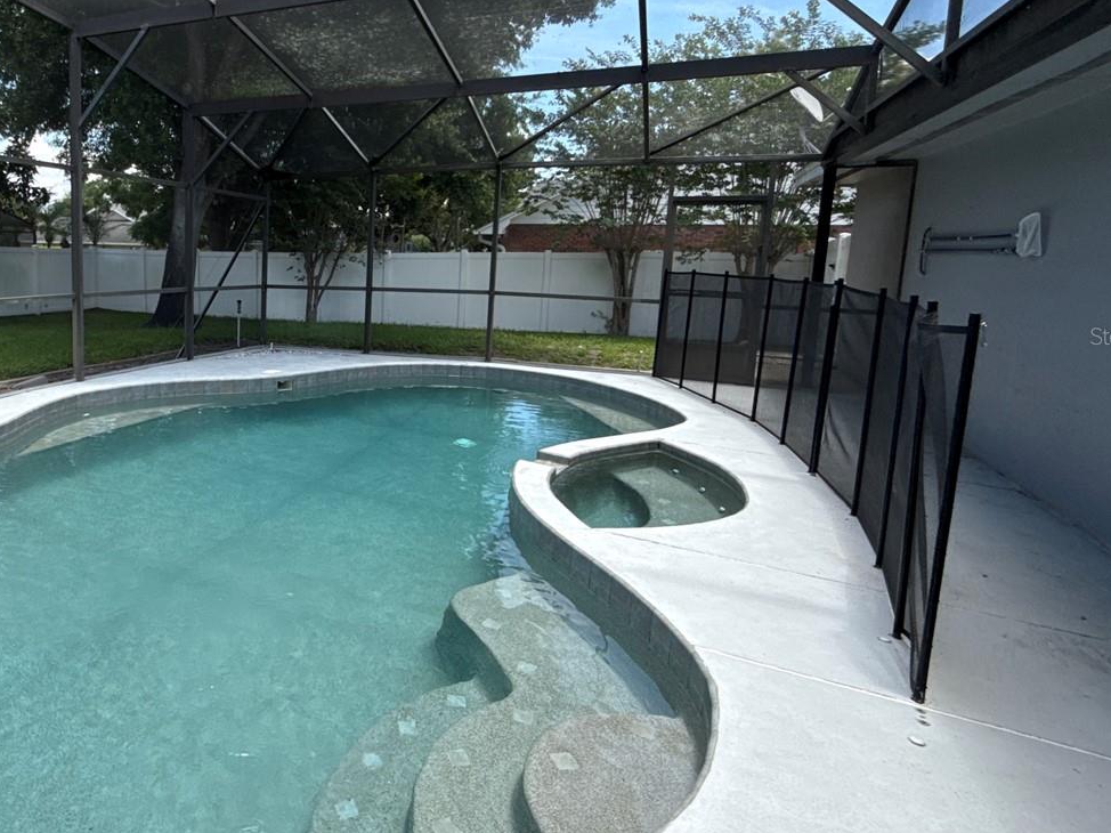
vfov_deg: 58.4
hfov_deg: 69.3
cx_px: 285
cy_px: 335
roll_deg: +1.5
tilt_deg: -4.7
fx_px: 738
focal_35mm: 23
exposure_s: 1/490
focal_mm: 2.22
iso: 64
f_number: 2.2
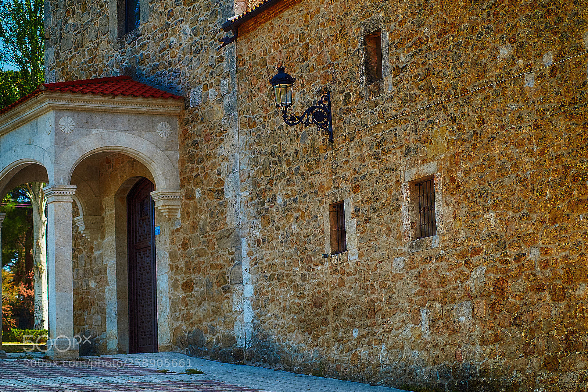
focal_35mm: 105
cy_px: 196
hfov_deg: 19.5
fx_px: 1714
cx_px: 294
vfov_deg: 13.0
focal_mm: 70
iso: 100
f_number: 4
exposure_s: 1/250
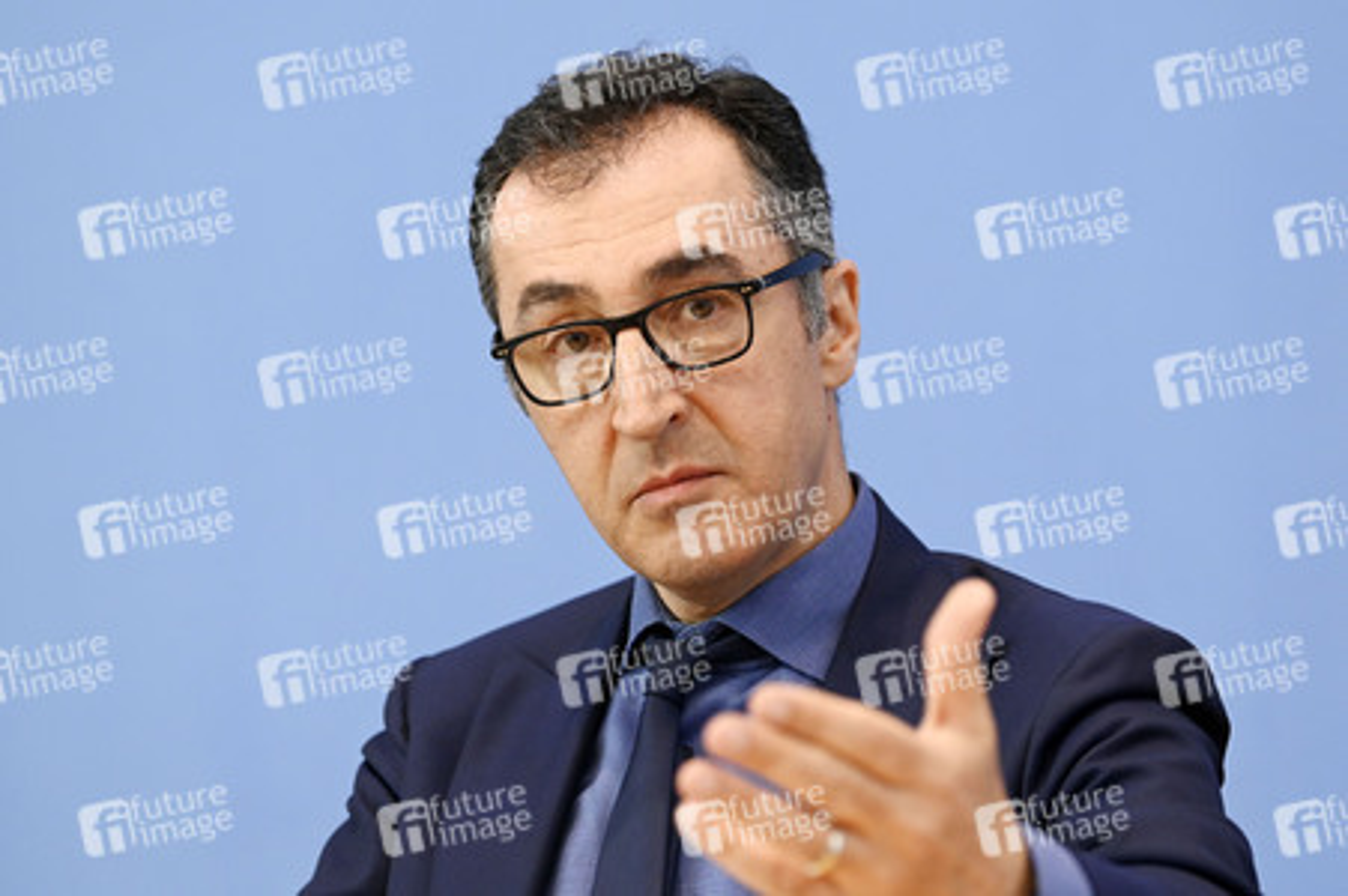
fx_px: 4864
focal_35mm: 130
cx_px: 674
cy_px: 448
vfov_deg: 10.5
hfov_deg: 15.8
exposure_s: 1/1250
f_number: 4
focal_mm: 130
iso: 2500
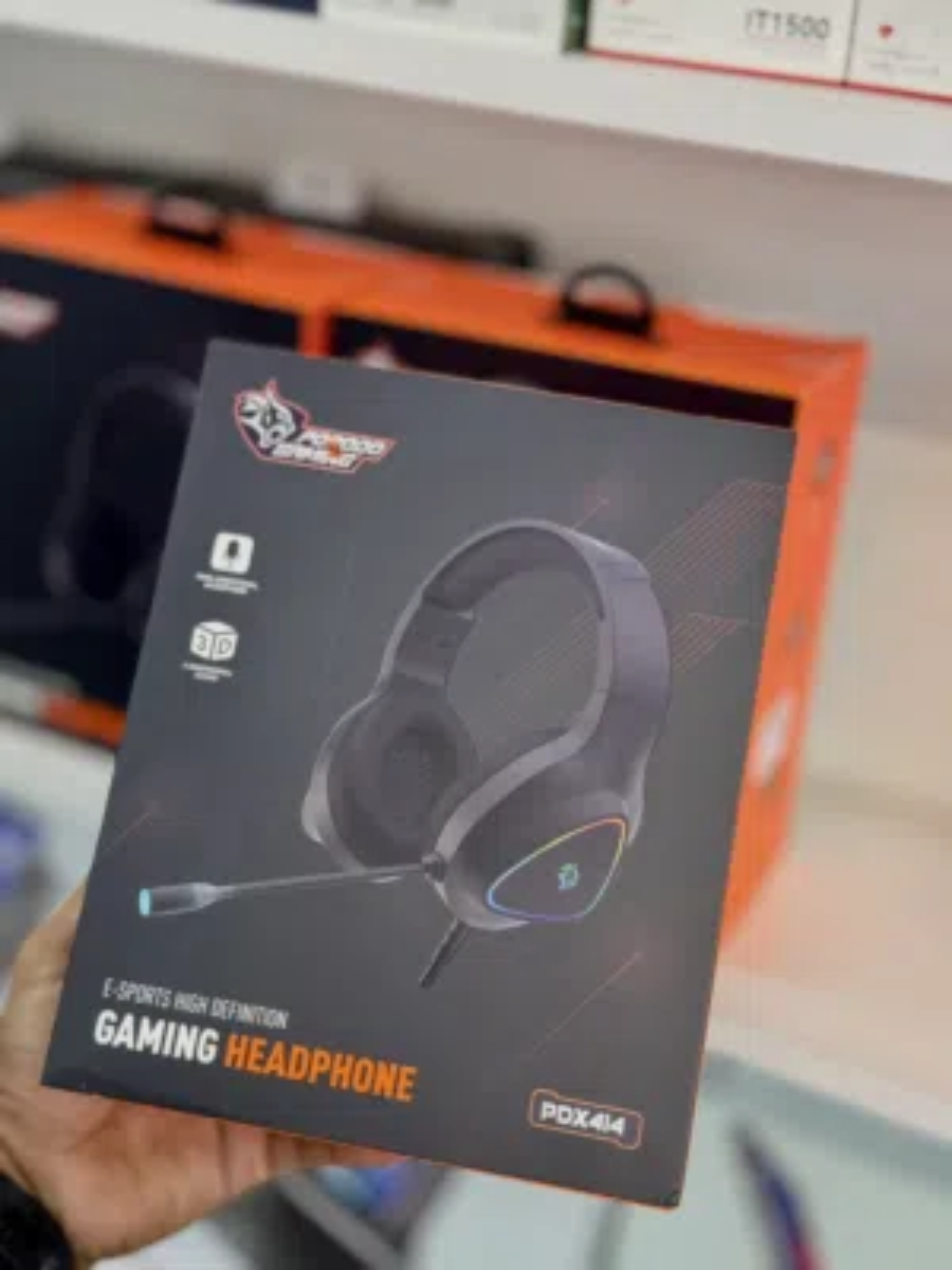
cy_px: 635
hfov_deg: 30.3
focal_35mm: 48
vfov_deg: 39.7
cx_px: 476
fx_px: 1760
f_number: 1.78
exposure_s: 1/50
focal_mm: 6.76
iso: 64
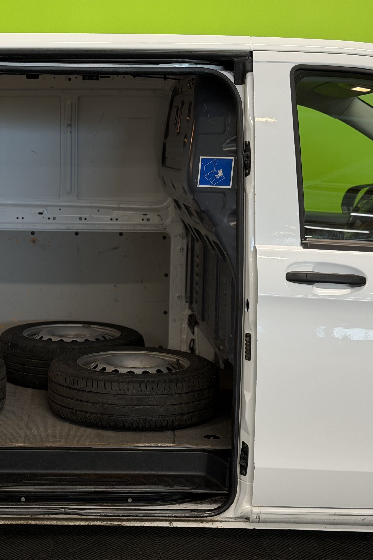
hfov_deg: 20.1
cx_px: 83
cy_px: 281
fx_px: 1041
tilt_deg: -7.3
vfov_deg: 30.1
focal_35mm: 67
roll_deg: +0.7
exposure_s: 1/94
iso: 100
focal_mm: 6.76
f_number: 1.78
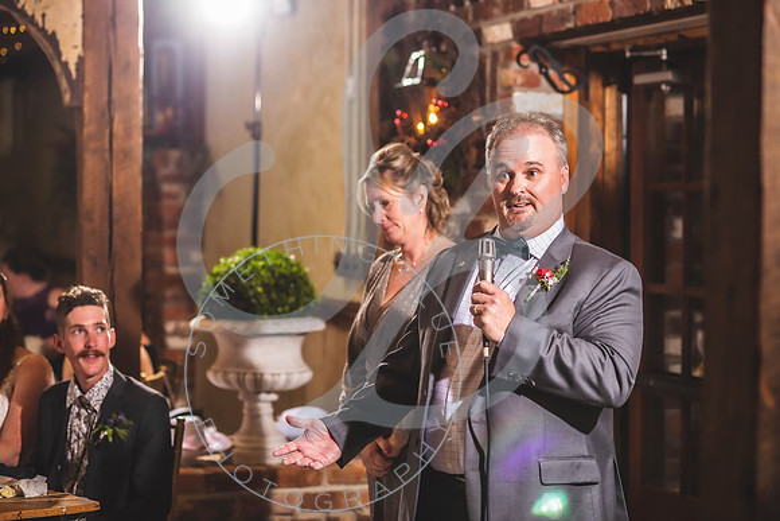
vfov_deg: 16.1
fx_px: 1842
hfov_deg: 23.9
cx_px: 390
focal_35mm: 85
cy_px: 260
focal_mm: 85
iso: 1000
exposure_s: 1/200
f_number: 2.8
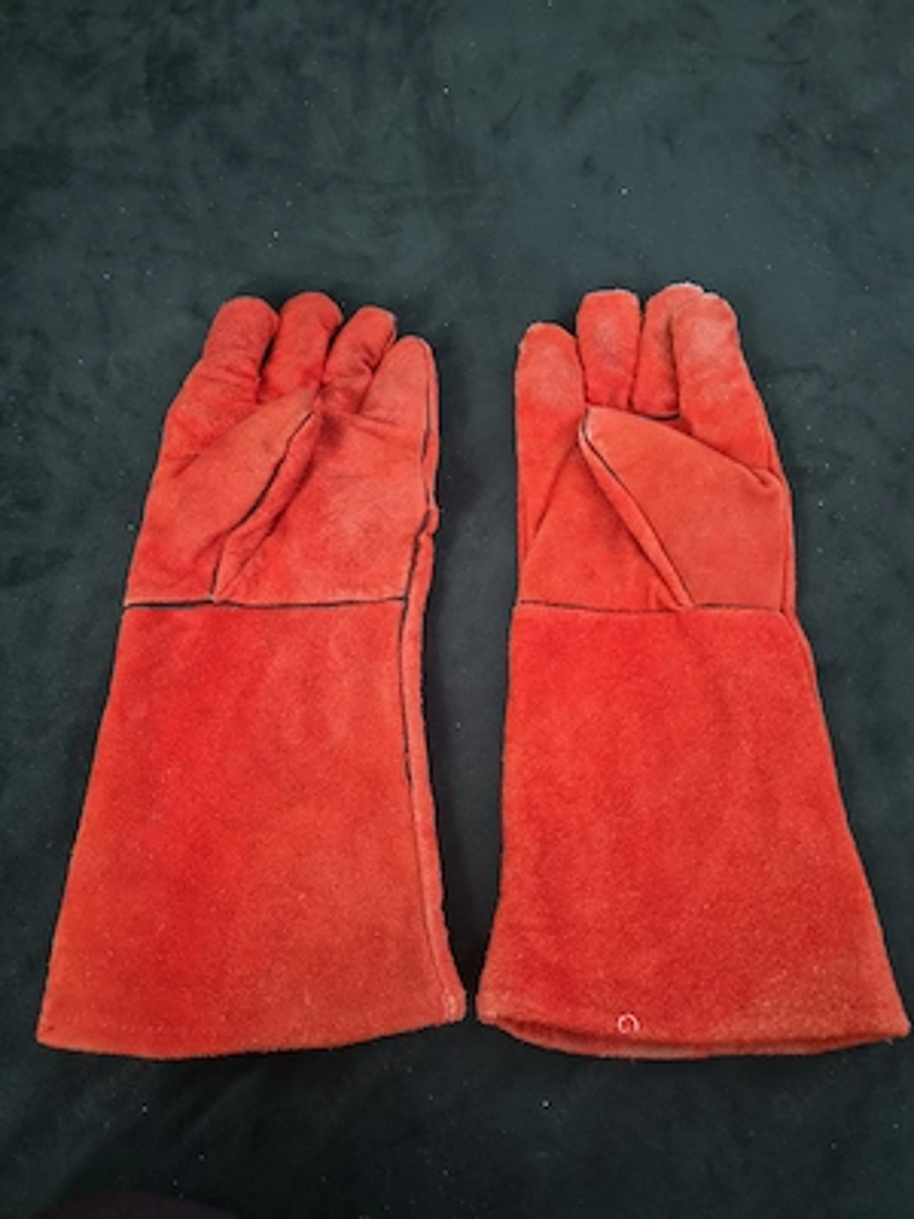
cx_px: 457
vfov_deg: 73.9
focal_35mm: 23
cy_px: 610
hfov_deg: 58.9
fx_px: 810
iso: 1250
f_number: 1.8
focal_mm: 5.4
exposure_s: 1/100
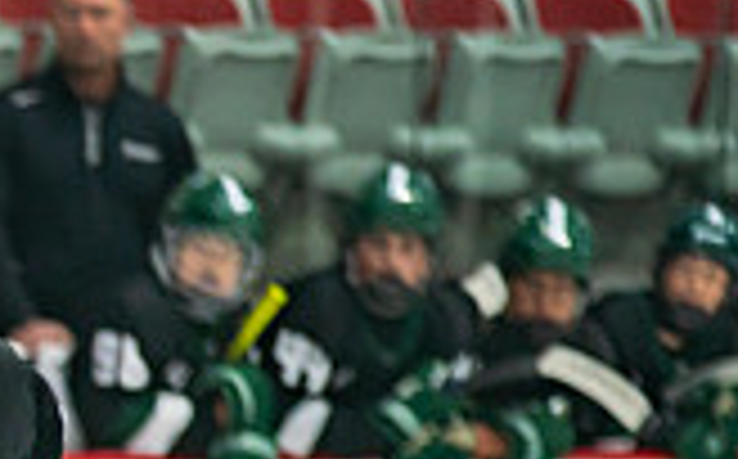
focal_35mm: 983
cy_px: 792
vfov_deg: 1.3
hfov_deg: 2.1
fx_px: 19744
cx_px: -427
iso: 640
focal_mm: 200
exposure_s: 1/640
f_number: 3.2
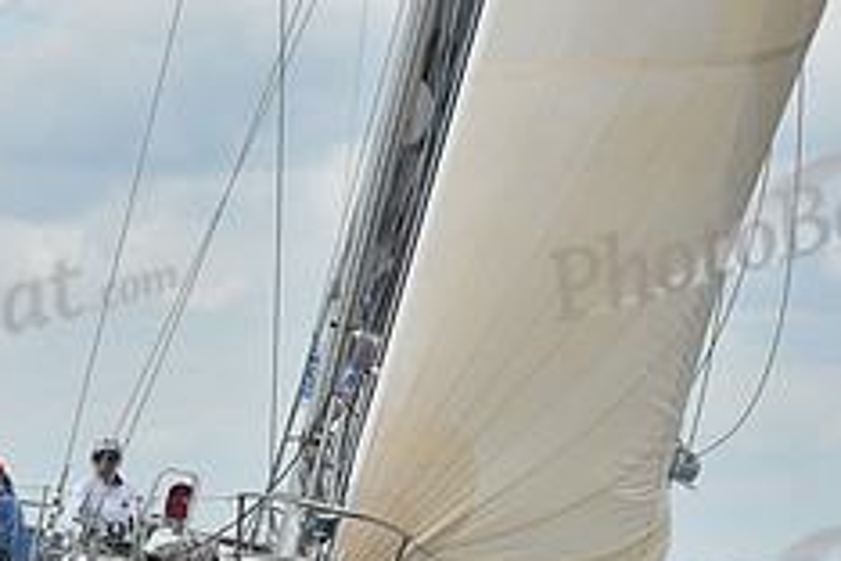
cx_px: 367
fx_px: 10418
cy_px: 466
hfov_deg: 4.6
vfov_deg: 3.1
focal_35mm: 446
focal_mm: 180
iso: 250
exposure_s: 1/1000
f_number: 7.1
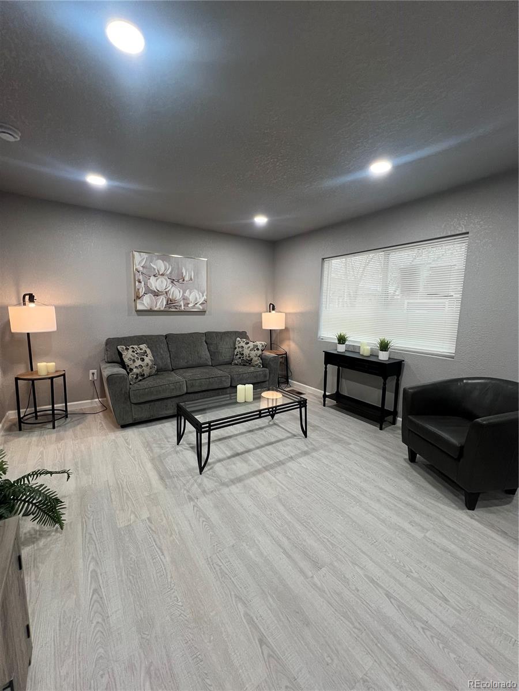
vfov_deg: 106.2
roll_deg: -0.6
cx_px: 260
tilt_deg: -6.1
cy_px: 346
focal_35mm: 13
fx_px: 260
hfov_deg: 89.9
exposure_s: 1/120
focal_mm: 1.57
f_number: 1.8
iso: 200
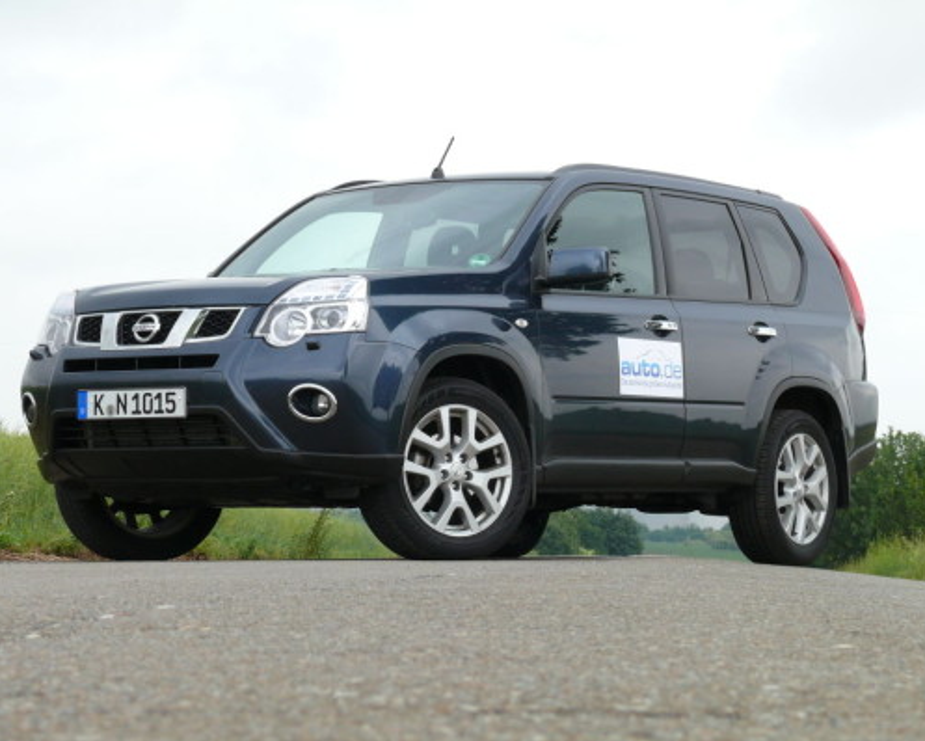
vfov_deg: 13.9
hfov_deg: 17.3
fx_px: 3040
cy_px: 370
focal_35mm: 111
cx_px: 477
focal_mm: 22.4
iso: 100
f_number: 5.6
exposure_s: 1/200
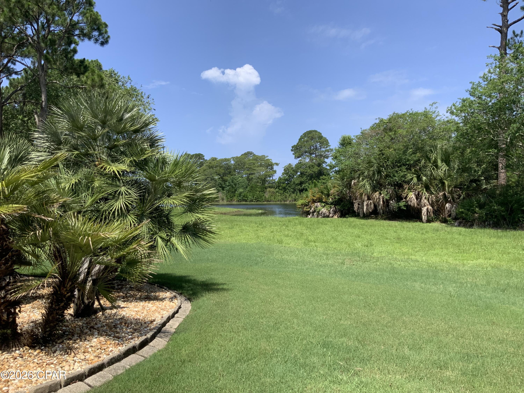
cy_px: 196
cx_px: 262
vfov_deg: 48.2
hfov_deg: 61.7
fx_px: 439
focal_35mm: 29
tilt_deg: -0.5
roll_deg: +1.0
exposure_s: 1/1675
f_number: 1.8
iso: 16
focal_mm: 3
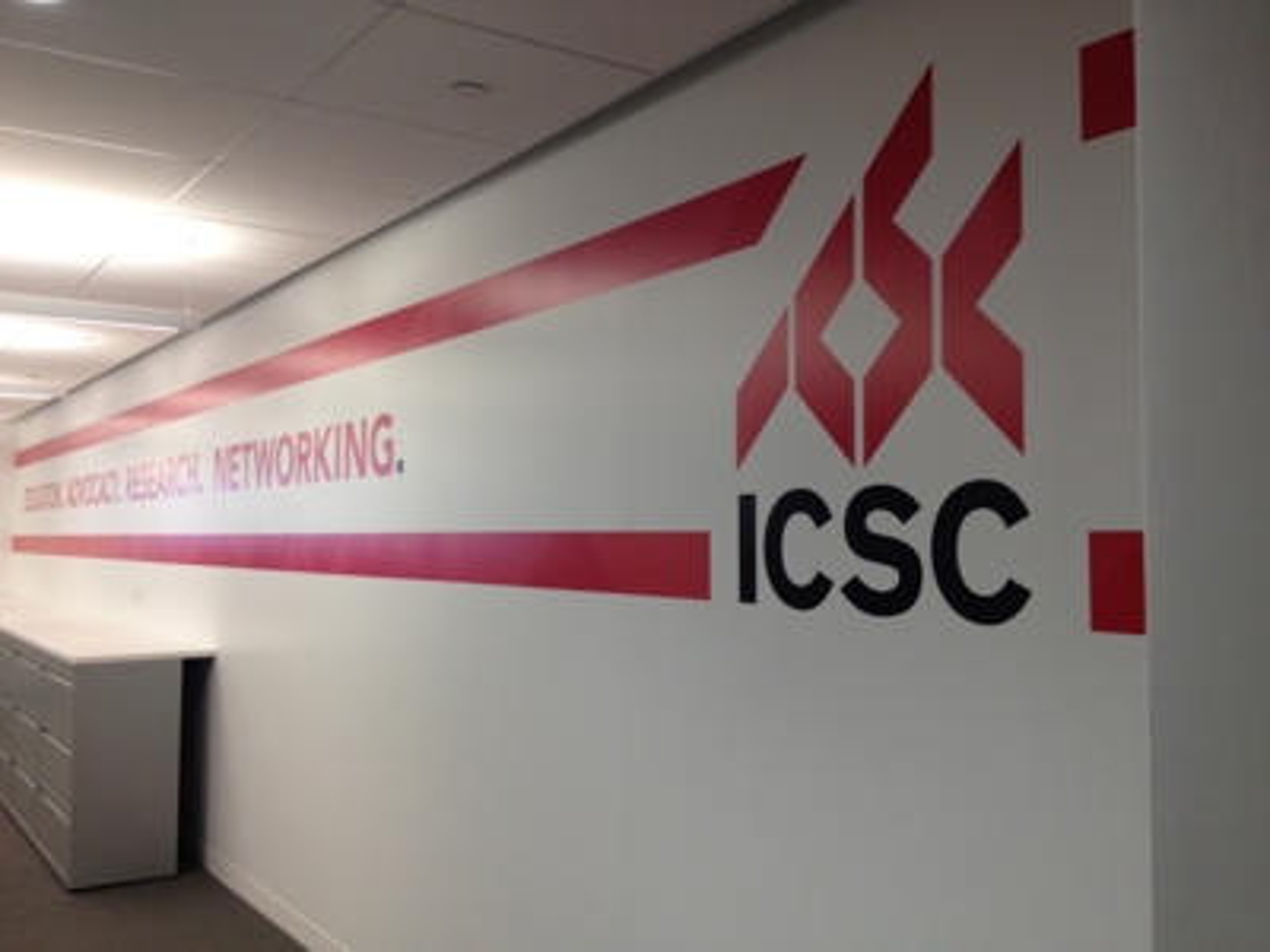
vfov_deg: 40.7
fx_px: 1284
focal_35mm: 35
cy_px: 476
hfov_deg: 52.6
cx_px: 635
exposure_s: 1/24
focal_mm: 4.28
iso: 50
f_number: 2.4
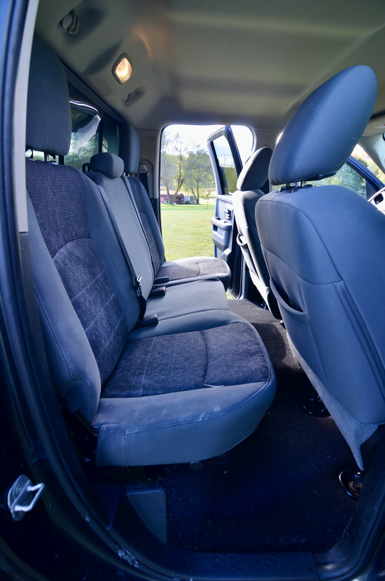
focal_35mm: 16
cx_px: 192
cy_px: 290
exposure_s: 1/125
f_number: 5.6
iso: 400
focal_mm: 11
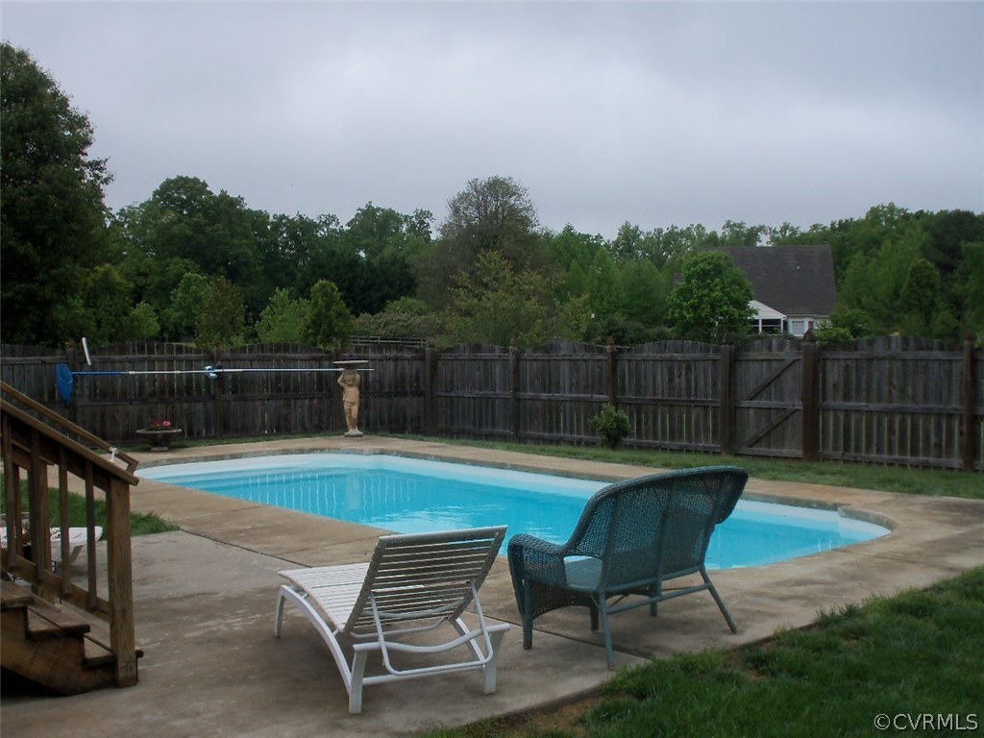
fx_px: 1222
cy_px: 369
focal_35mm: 43
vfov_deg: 33.6
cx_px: 492
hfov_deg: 43.9
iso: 100
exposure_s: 1/500
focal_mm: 7.7
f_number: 4.1
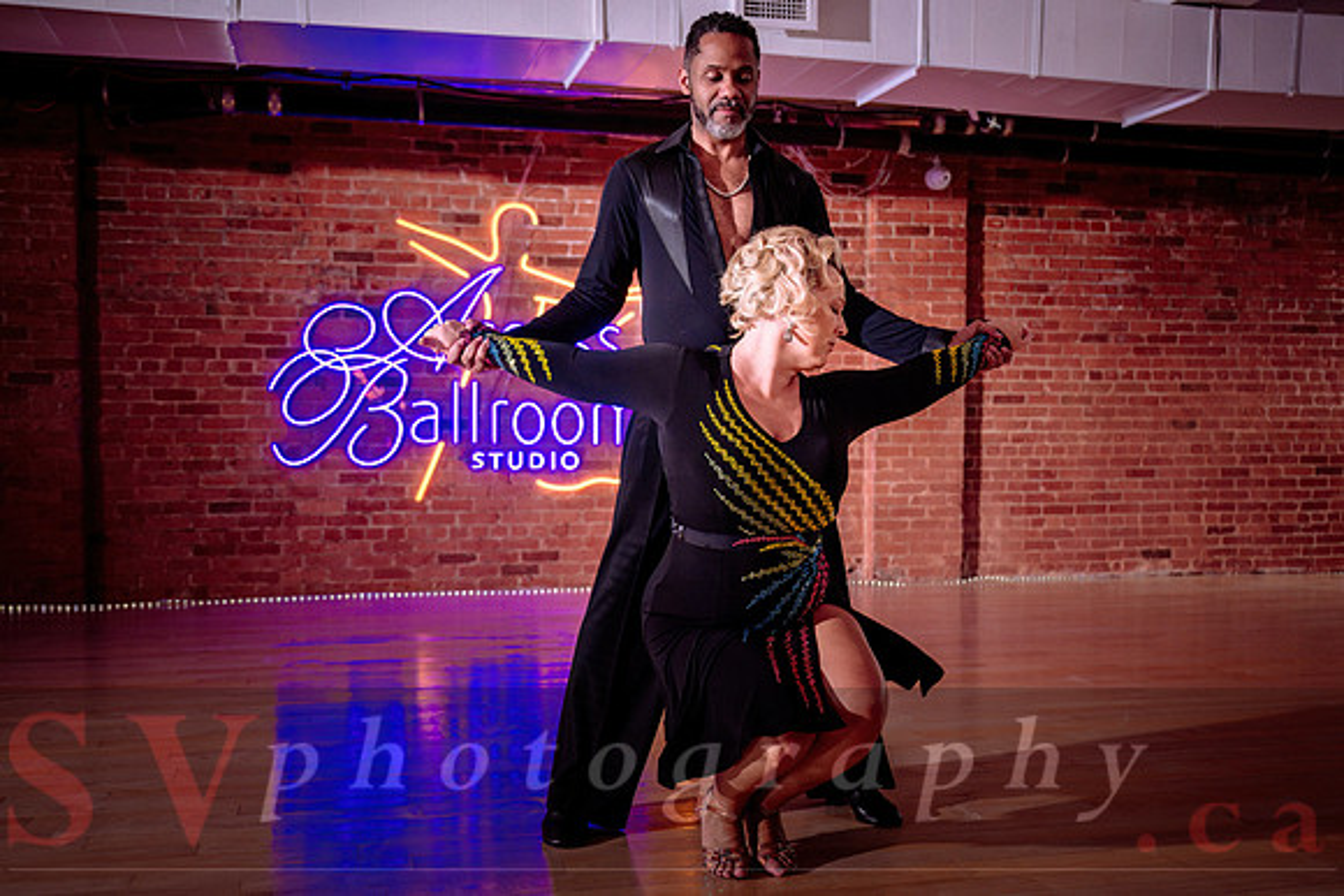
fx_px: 1441
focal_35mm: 39
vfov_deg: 34.5
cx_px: 673
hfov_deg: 50.0
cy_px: 493
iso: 1250
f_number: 2.8
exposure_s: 1/320
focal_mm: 30
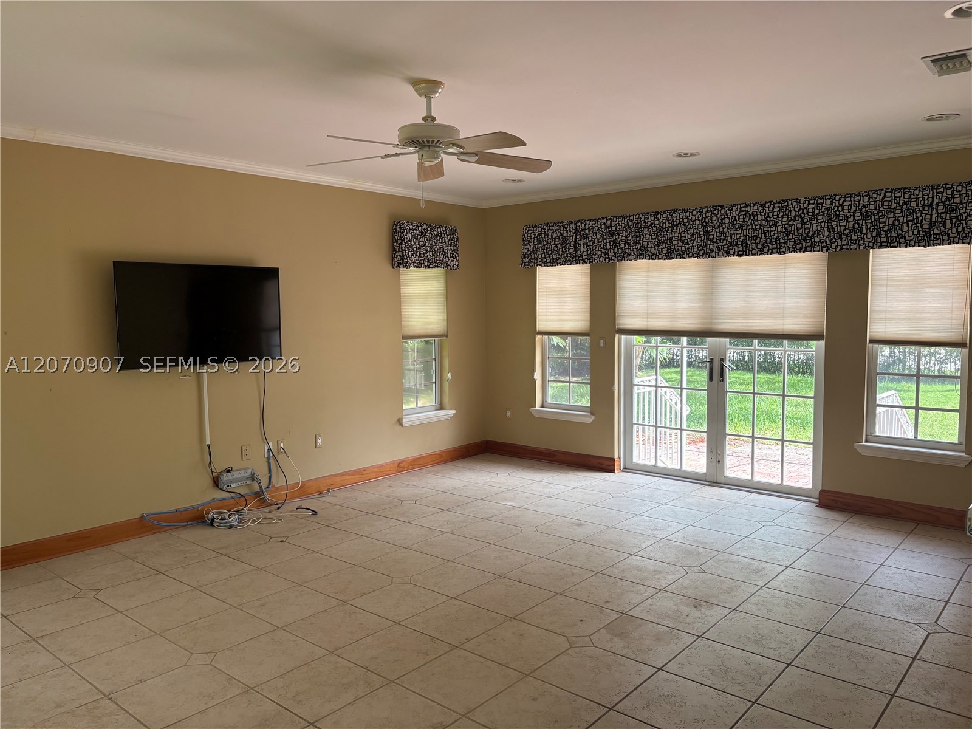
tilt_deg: -3.9
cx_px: 486
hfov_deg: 67.3
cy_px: 364
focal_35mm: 26
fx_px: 730
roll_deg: +0.3
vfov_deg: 53.1
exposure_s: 1/233
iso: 80
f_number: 1.6
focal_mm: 5.96
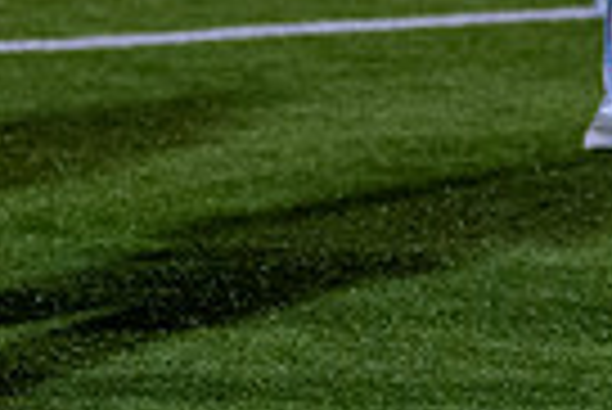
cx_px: -301
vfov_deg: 3.0
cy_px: -522
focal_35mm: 452
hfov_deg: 4.5
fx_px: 7692
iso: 3200
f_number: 2.8
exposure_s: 1/1000
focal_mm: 82
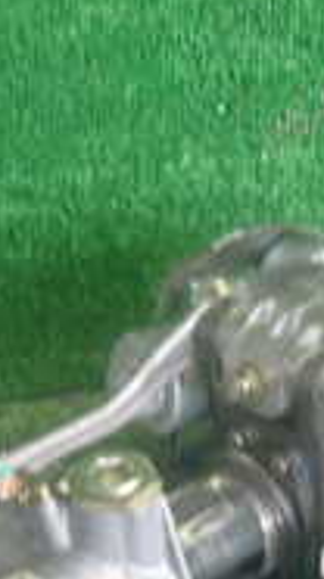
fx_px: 1350
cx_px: 122
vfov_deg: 23.2
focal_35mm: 88
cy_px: 585
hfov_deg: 13.7
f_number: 2
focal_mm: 4.5
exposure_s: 1/40
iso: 200
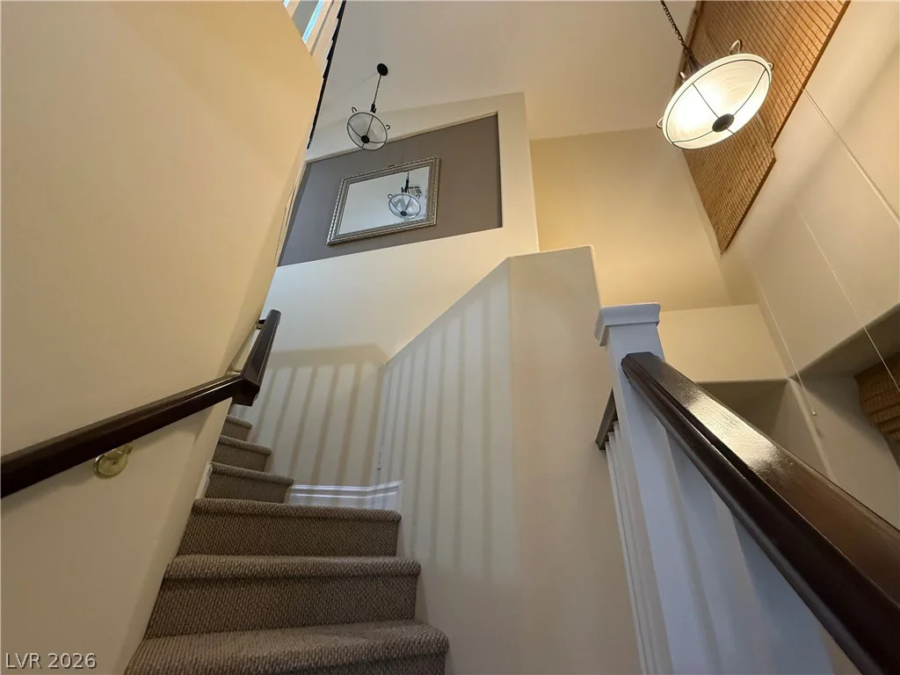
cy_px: 338
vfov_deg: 85.7
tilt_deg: +27.6
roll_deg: -3.1
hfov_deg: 102.1
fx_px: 364
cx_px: 450
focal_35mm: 14
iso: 640
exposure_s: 1/60
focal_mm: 2.22
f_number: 2.2
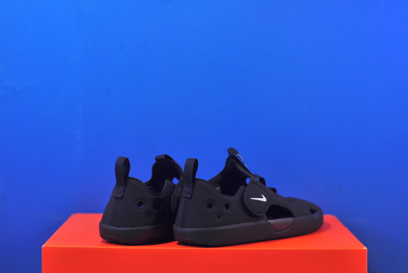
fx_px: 862
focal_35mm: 76
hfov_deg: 26.6
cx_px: 206
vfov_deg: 18.0
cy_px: 137
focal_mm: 50
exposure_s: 1/320
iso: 250
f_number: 2.5
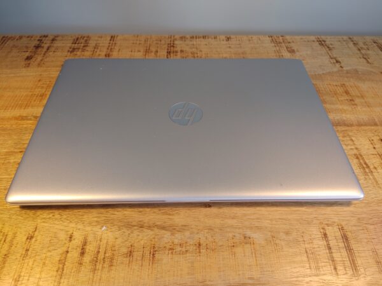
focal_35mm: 26
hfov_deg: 67.3
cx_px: 191
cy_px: 143
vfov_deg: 53.1
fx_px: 287
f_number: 1.8
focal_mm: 4.81
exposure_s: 1/100
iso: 100
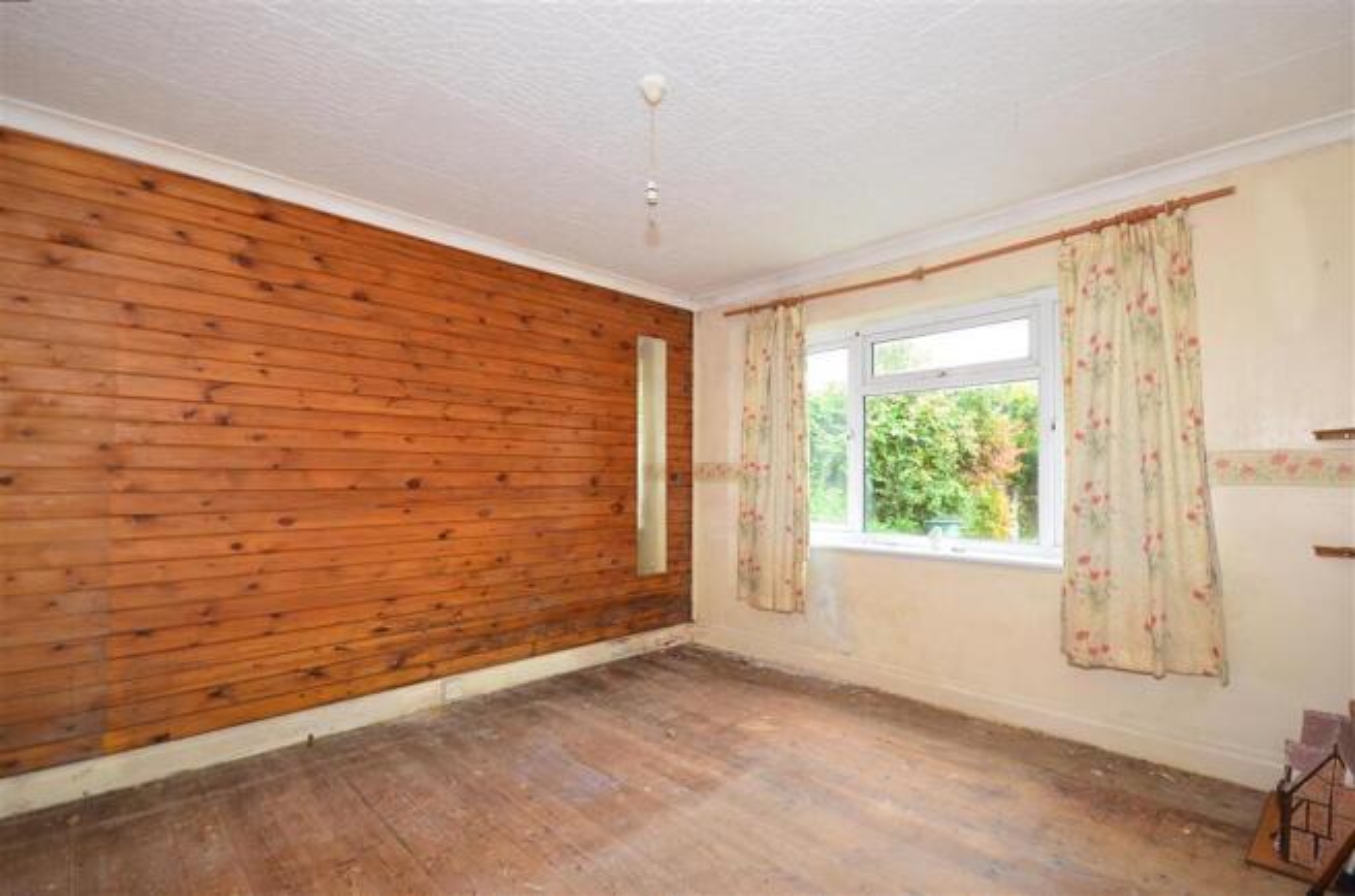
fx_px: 620
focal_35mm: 16
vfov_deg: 71.8
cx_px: 678
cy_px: 448
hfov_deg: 95.1
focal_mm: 11
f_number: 5
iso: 200
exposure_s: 1/40
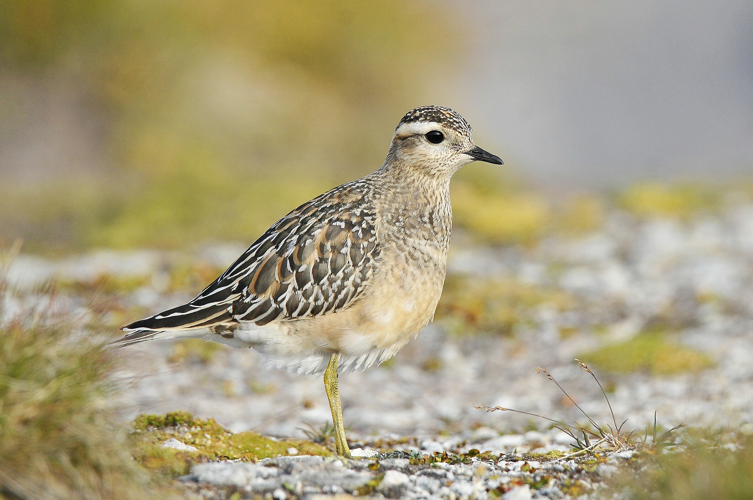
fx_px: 18802
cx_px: 376
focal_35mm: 900
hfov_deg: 2.3
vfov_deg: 1.5
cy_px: 250
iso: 500
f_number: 8
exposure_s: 1/500
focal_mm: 600
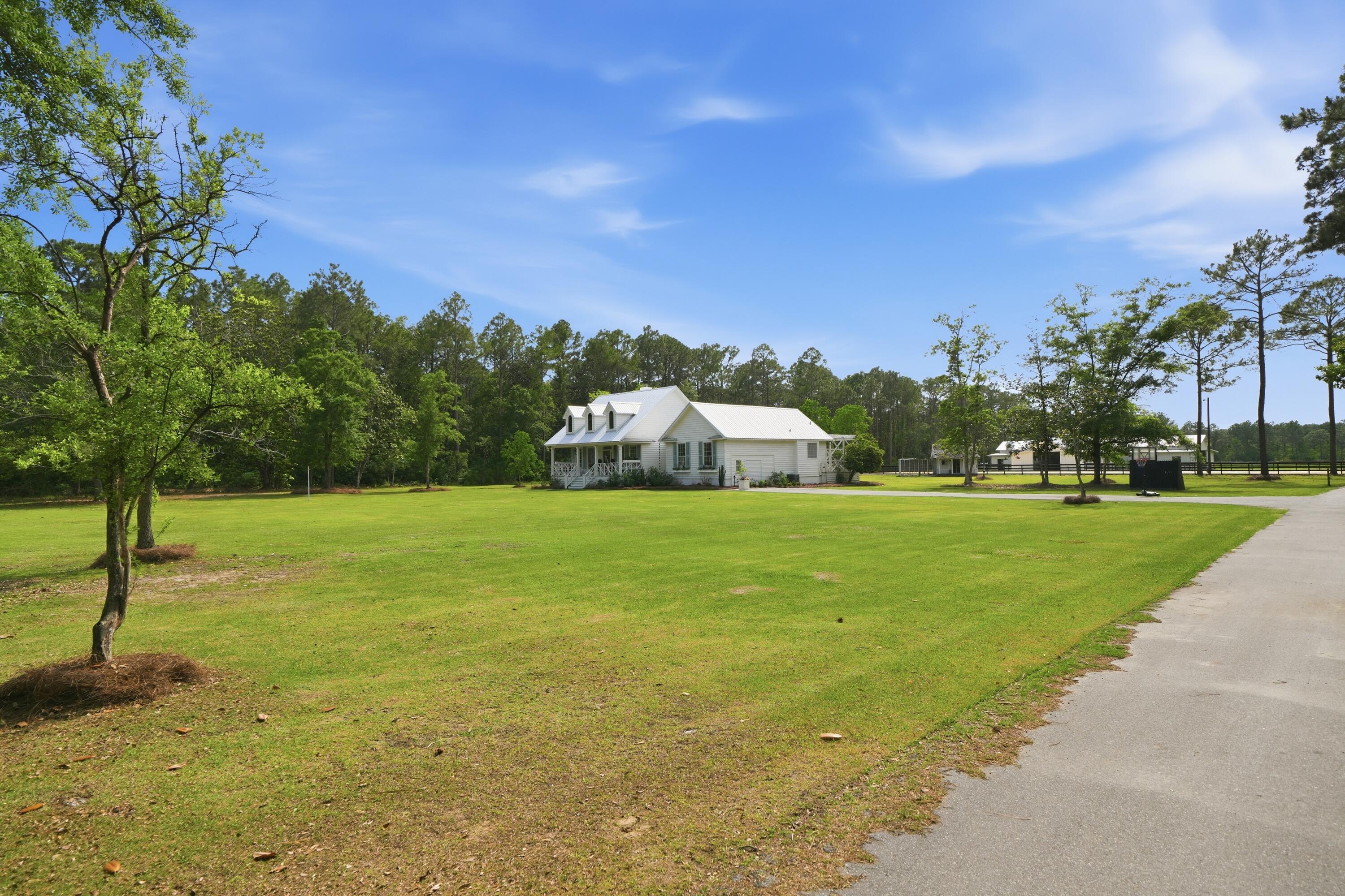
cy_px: 448
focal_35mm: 19
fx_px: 710
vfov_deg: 64.6
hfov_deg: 86.9
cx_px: 672
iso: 250
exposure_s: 1/1600
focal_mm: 19
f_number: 6.3
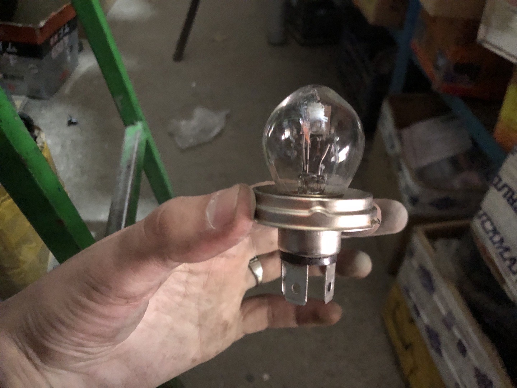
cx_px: 258
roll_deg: -3.8
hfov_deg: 63.4
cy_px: 194
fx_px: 418
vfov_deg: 49.7
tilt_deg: -41.0
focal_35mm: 28
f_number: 1.8
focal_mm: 4
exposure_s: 1/4
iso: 320
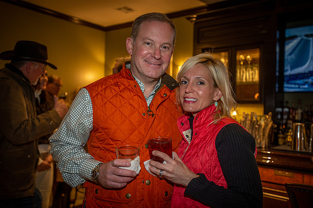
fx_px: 304
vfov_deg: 37.8
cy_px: 104
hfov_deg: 54.5
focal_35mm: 35
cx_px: 156
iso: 2000
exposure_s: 1/125
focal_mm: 35
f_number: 3.2
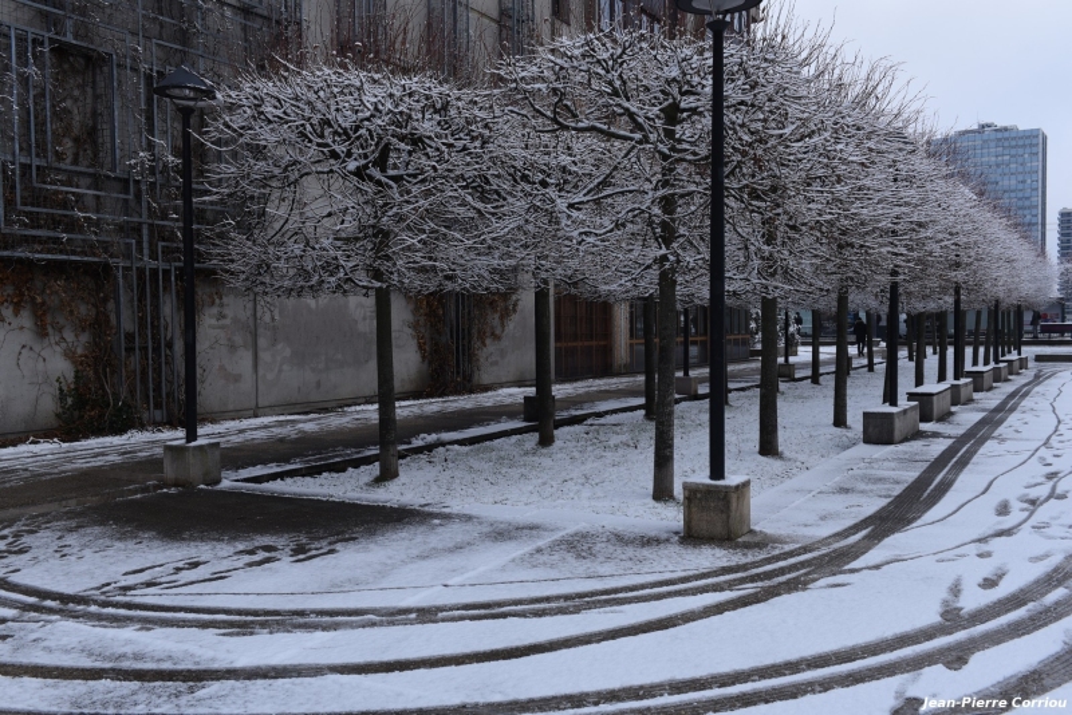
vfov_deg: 38.9
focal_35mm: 34
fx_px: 1013
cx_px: 536
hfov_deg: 55.8
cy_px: 358
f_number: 7.1
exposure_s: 1/200
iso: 200
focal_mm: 34
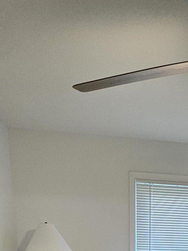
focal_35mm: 42
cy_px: 342
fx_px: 304
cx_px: 168
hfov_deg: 32.7
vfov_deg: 31.7
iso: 320
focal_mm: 1.74
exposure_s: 1/60
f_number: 2.2
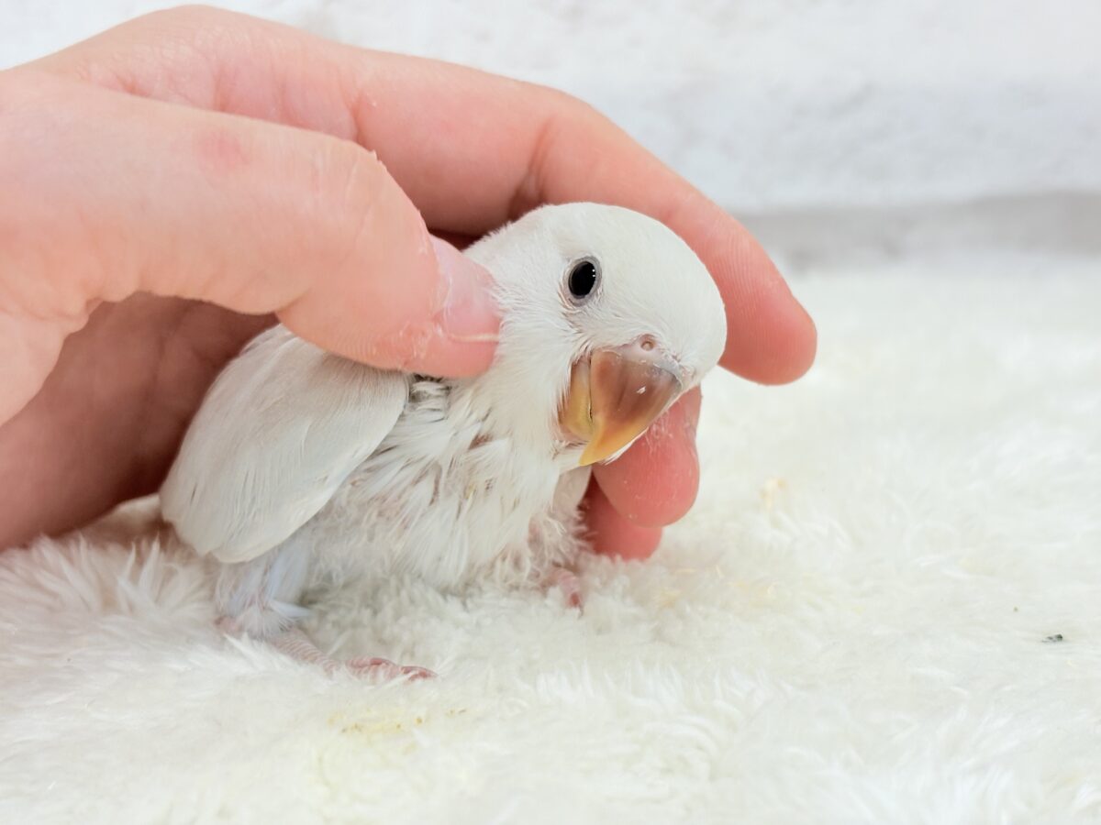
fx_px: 1654
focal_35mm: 52
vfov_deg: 28.0
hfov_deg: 36.8
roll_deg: +1.6
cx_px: 550
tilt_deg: -13.4
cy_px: 412
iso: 40
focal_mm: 5.96
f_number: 1.6
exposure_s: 1/50
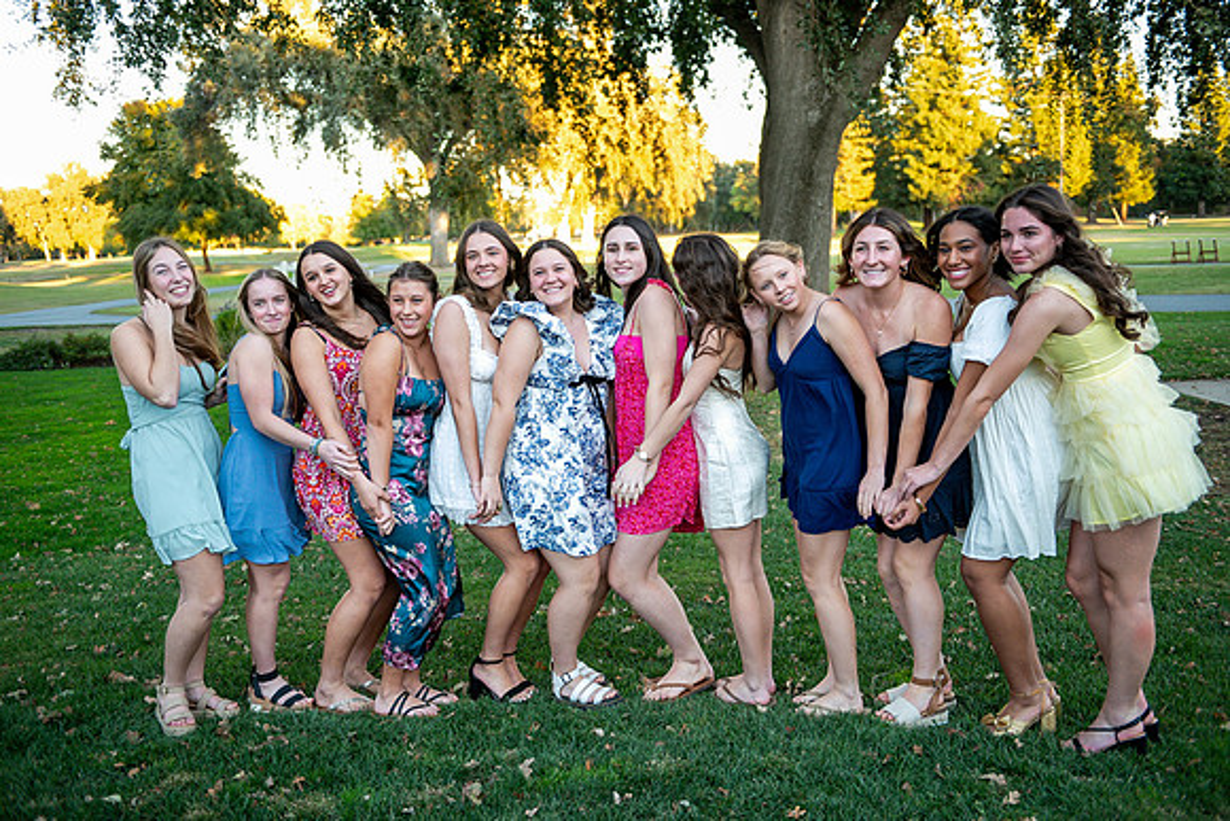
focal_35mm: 35
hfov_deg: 54.4
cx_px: 615
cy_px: 410
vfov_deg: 37.9
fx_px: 1196
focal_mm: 35
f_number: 2.8
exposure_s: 1/500
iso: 1250
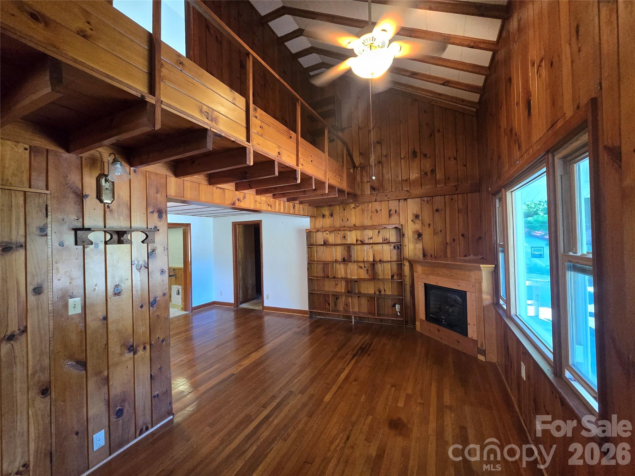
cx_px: 318
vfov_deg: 89.9
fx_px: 238
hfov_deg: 106.2
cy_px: 238
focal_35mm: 13
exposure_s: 1/60
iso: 800
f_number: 2.2
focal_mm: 2.2
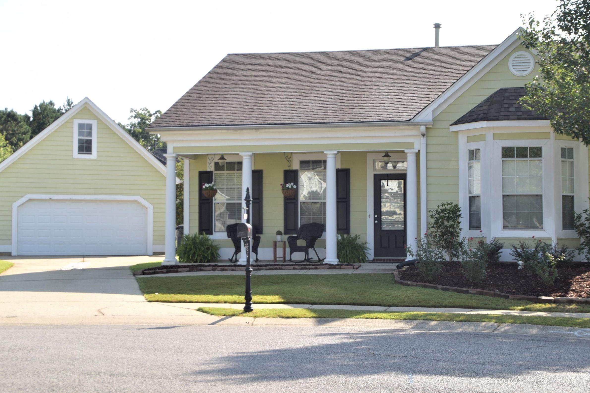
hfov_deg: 32.4
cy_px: 181
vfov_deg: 21.9
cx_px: 294
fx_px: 1016
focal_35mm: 62
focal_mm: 32
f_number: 9
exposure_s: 1/200
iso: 100
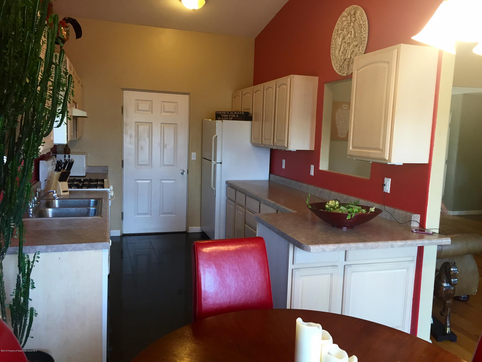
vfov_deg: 48.2
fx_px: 404
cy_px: 181
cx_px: 241
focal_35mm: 29
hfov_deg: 61.7
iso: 40
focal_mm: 4.15
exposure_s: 1/30
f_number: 2.2
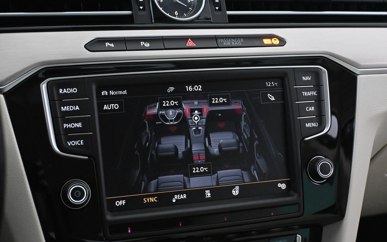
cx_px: 194
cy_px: 130
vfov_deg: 21.5
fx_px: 638
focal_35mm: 61
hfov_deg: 33.7
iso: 8000
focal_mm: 39
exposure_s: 1/60
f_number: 5.6
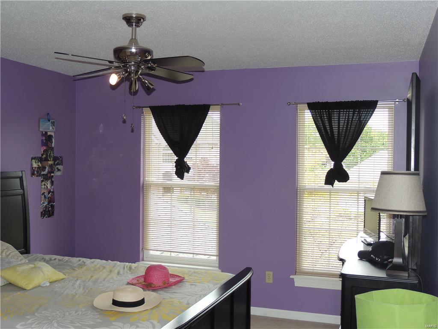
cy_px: 164
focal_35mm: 40
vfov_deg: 36.0
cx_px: 219
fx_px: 506
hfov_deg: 46.8
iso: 100
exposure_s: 1/100
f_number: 3.3
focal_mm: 7.1
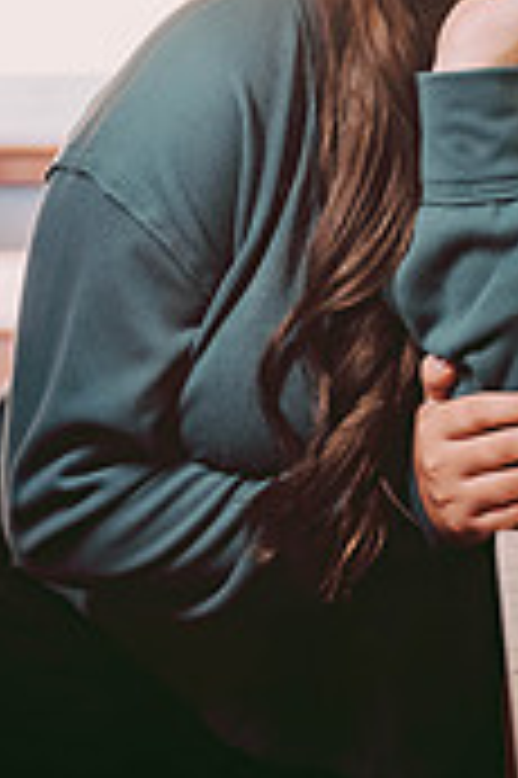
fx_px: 2530
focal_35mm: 117
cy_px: -4
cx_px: 523
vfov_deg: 17.1
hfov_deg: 11.6
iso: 640
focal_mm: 45
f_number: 2.8
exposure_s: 1/200
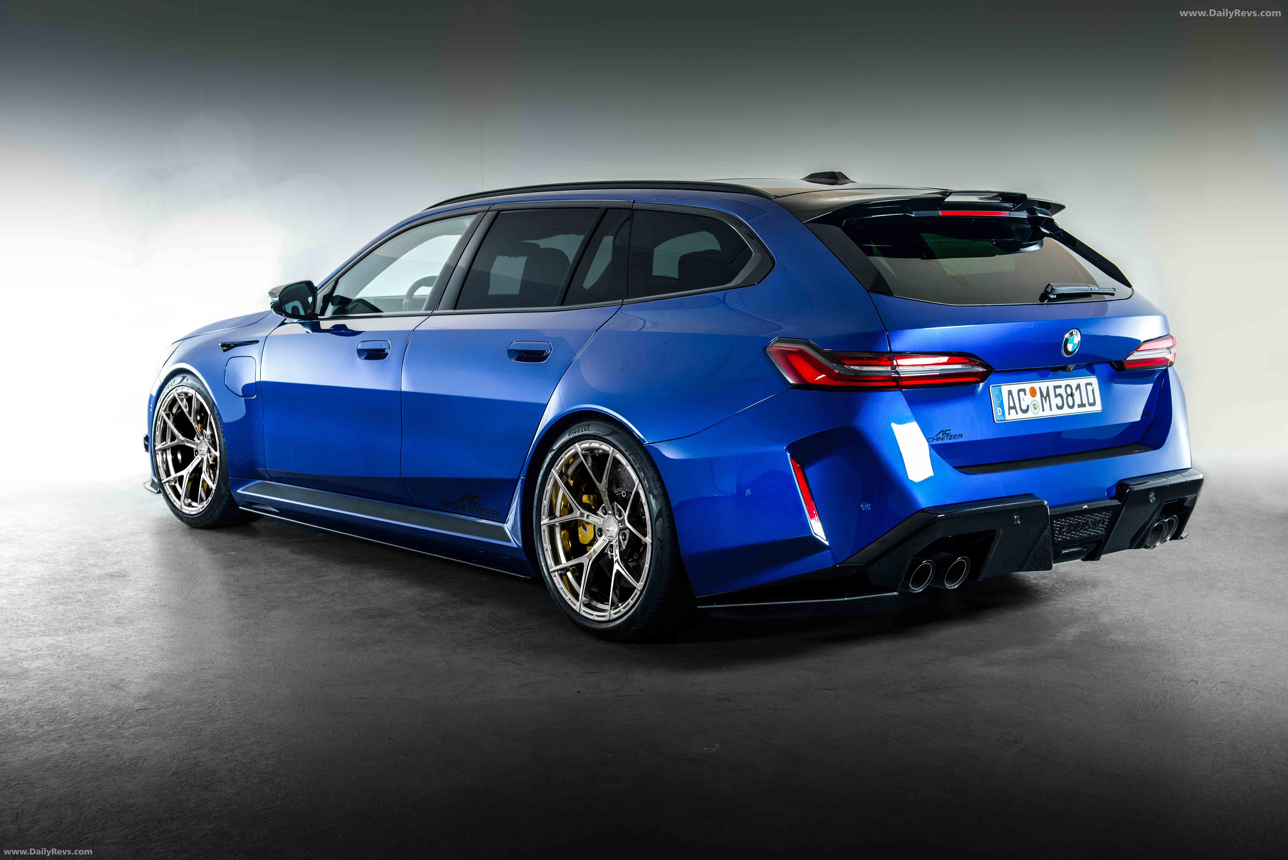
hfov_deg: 41.1
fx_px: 1718
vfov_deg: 28.1
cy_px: 430
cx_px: 644
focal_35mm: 48
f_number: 5.6
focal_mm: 48
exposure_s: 1/160
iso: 500
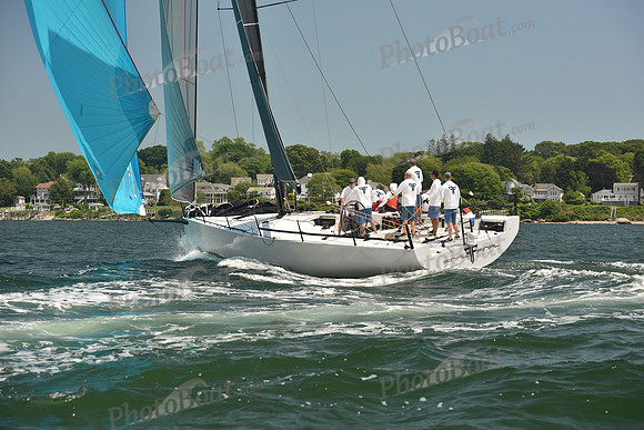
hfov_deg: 28.8
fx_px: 1252
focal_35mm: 70
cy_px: 215
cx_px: 322
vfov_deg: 19.5
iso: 250
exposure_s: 1/640
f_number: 6.3
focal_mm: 70
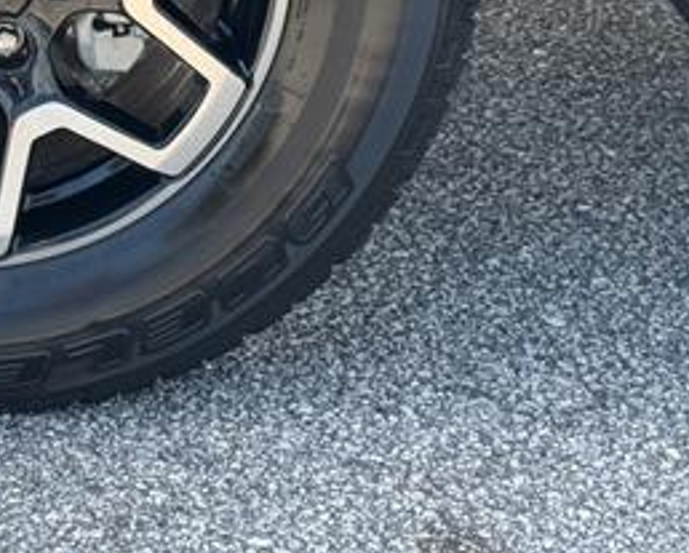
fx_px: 2368
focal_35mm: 116
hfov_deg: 16.2
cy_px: -48
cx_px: -35
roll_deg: -0.4
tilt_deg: -23.8
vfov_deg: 13.1
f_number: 1.78
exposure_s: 1/553
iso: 64
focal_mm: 6.76
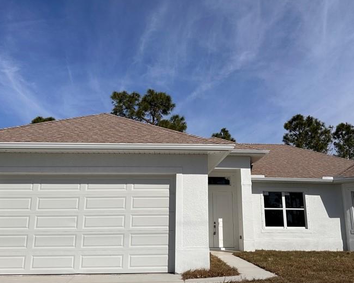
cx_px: 187
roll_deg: +0.2
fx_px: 388
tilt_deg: +16.0
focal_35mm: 37
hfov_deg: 49.0
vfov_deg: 40.0
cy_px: 117
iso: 80
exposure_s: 1/12048
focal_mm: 6.86
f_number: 1.78
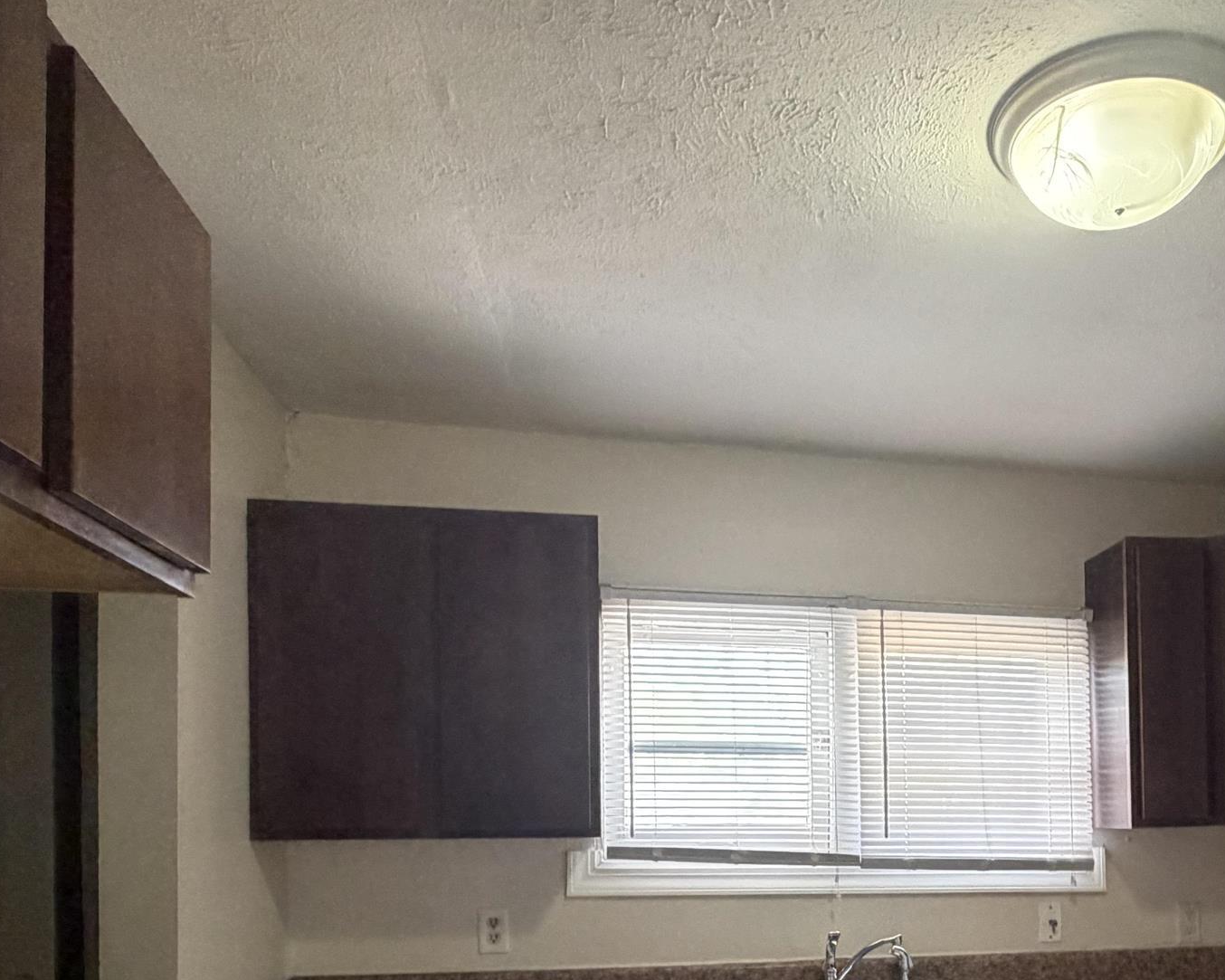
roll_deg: +1.1
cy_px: 822
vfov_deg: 44.2
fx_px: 1124
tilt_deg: -0.1
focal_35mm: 31
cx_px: 847
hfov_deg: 55.6
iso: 500
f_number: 2.2
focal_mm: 2.22
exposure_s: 1/60
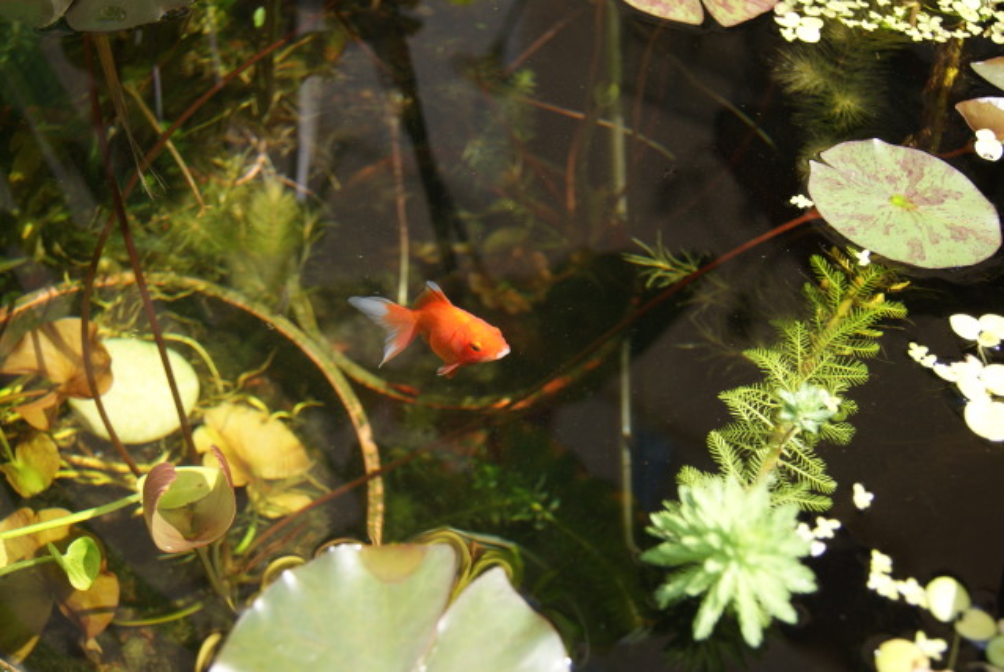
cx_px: 502
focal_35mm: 42
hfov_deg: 46.3
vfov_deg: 32.0
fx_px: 1173
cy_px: 336
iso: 100
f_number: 4.5
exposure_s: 1/125
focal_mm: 28
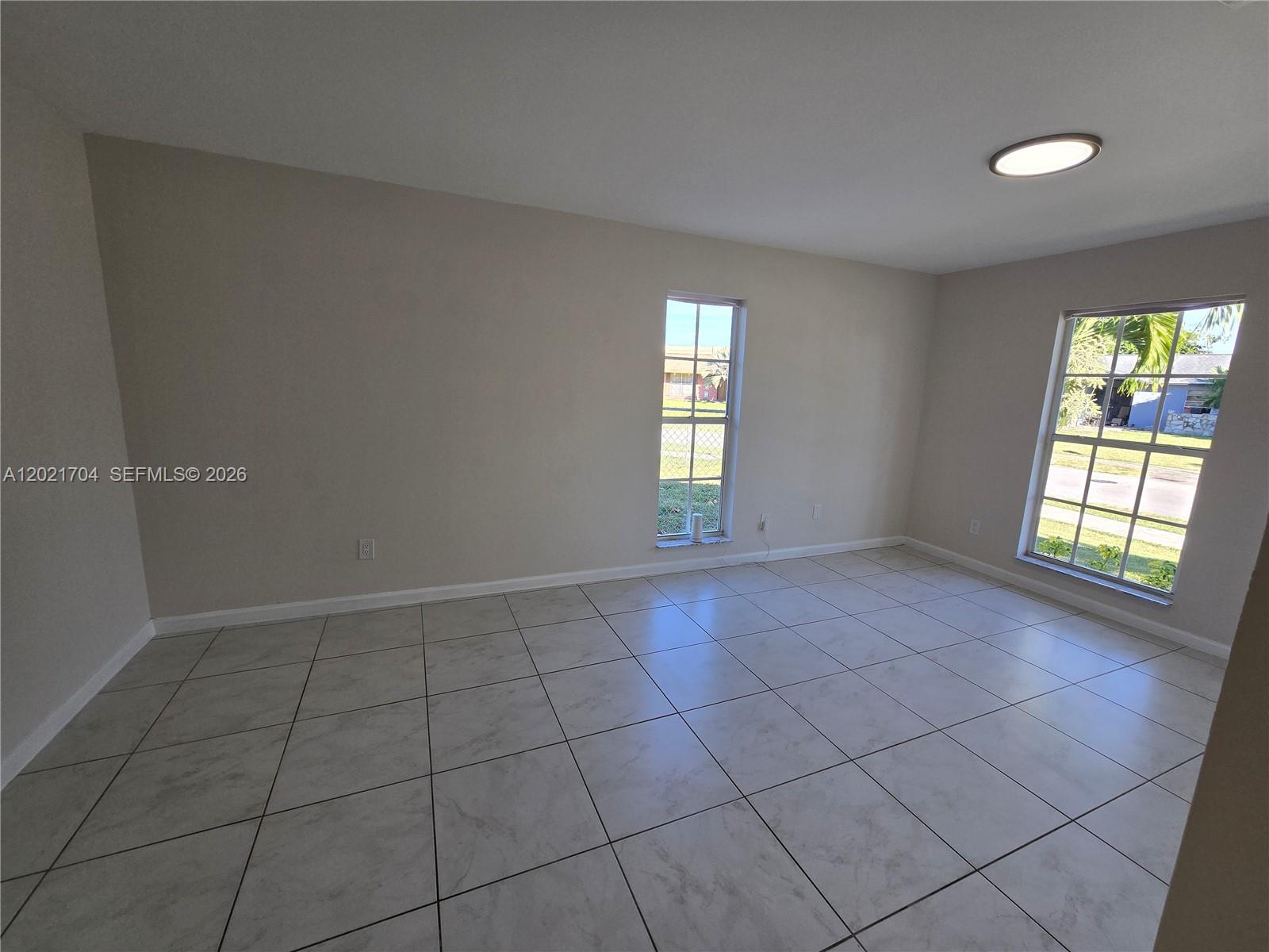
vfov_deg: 89.9
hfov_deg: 106.2
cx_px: 634
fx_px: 477
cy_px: 476
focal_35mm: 13
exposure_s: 1/137
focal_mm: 2.2
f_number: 2.2
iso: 50
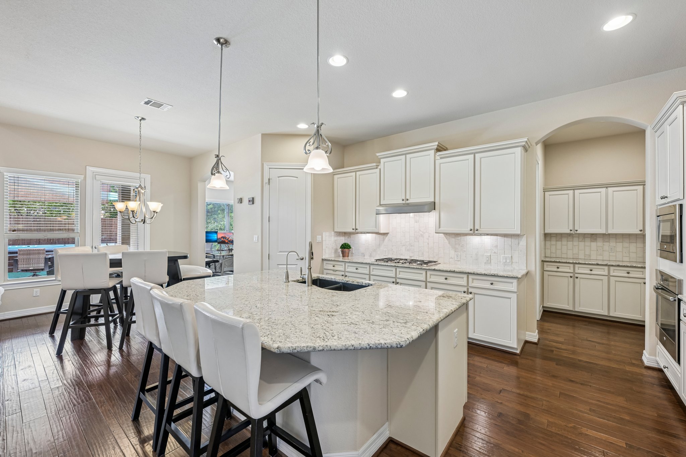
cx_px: 343
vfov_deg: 77.3
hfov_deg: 100.4
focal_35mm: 15
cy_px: 228
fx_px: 286
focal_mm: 15
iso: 280
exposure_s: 1/15
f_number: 6.7
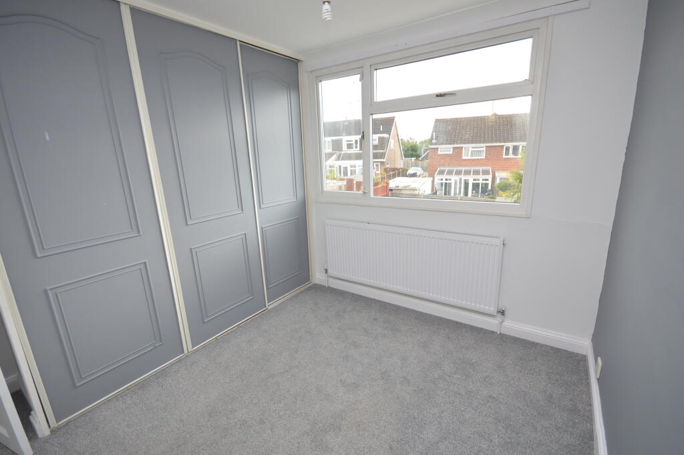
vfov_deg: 77.2
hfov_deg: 100.4
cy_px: 228
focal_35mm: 15
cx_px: 342
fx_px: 285
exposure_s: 1/100
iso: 400
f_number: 5
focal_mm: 10
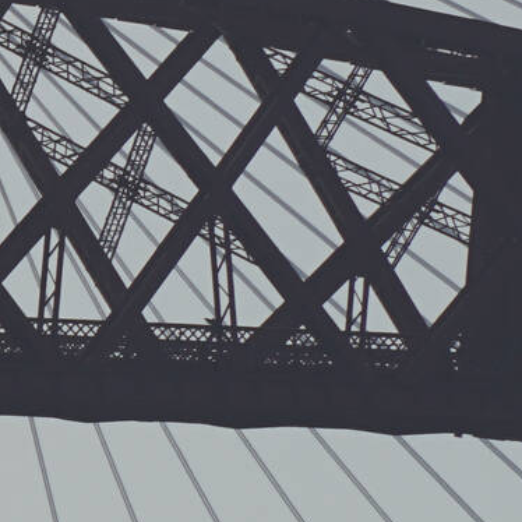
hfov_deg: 1.0
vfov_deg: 1.0
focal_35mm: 1747
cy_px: 290
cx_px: -681
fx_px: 29805
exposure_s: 1/640
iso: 100
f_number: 10
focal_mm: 300
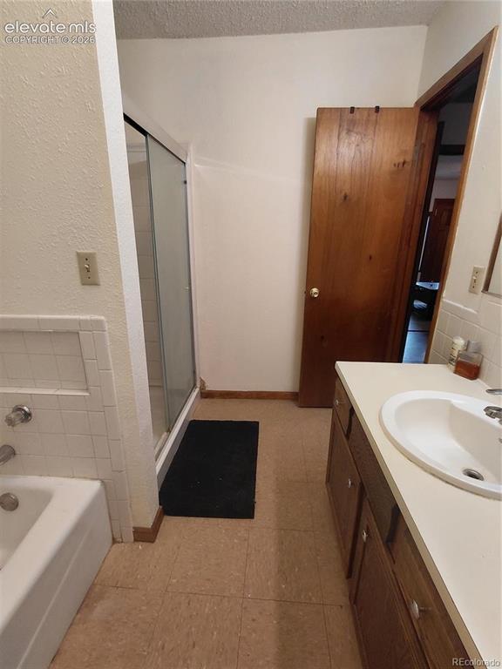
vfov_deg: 94.5
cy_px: 334
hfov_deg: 78.1
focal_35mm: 16
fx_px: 309
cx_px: 251
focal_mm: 1.64
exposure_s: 1/60
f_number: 2.2
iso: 64
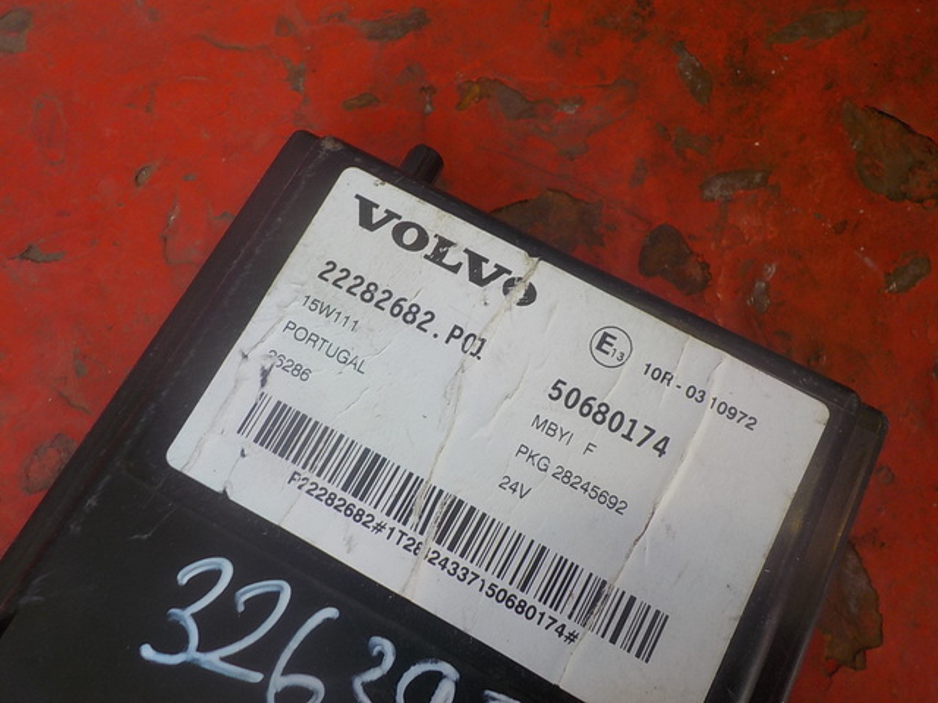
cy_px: 352
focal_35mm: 30
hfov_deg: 60.0
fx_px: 813
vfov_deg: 46.8
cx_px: 469
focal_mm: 4.1
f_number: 3.3
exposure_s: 1/60
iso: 125
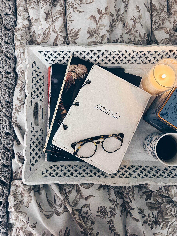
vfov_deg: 67.3
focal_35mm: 26
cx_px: 88
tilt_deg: -86.1
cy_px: 118
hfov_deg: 53.1
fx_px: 177
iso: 320
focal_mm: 5.7
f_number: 1.5
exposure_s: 1/60
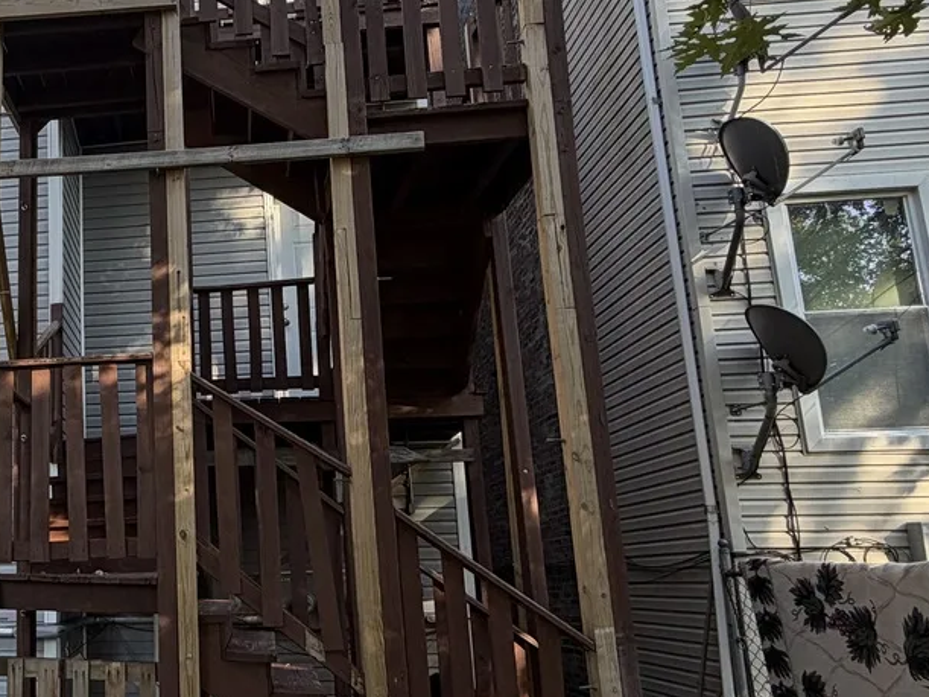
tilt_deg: +11.2
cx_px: 123
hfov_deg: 50.2
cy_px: 408
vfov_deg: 42.8
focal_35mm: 33
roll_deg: +0.9
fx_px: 885
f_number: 2.2
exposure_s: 1/361
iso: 50
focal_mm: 2.22
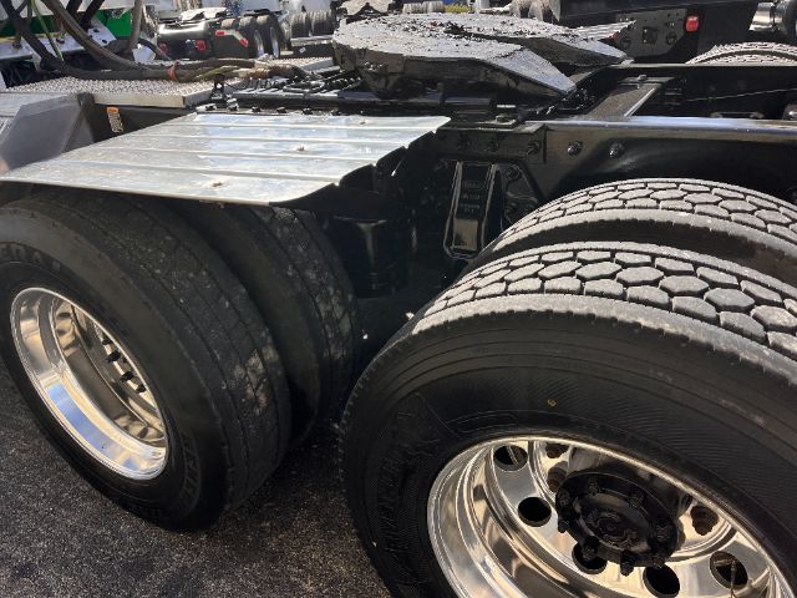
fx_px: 599
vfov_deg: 53.1
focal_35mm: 26
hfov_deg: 67.3
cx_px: 398
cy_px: 299
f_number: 1.6
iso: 50
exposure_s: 1/1238
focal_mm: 5.1
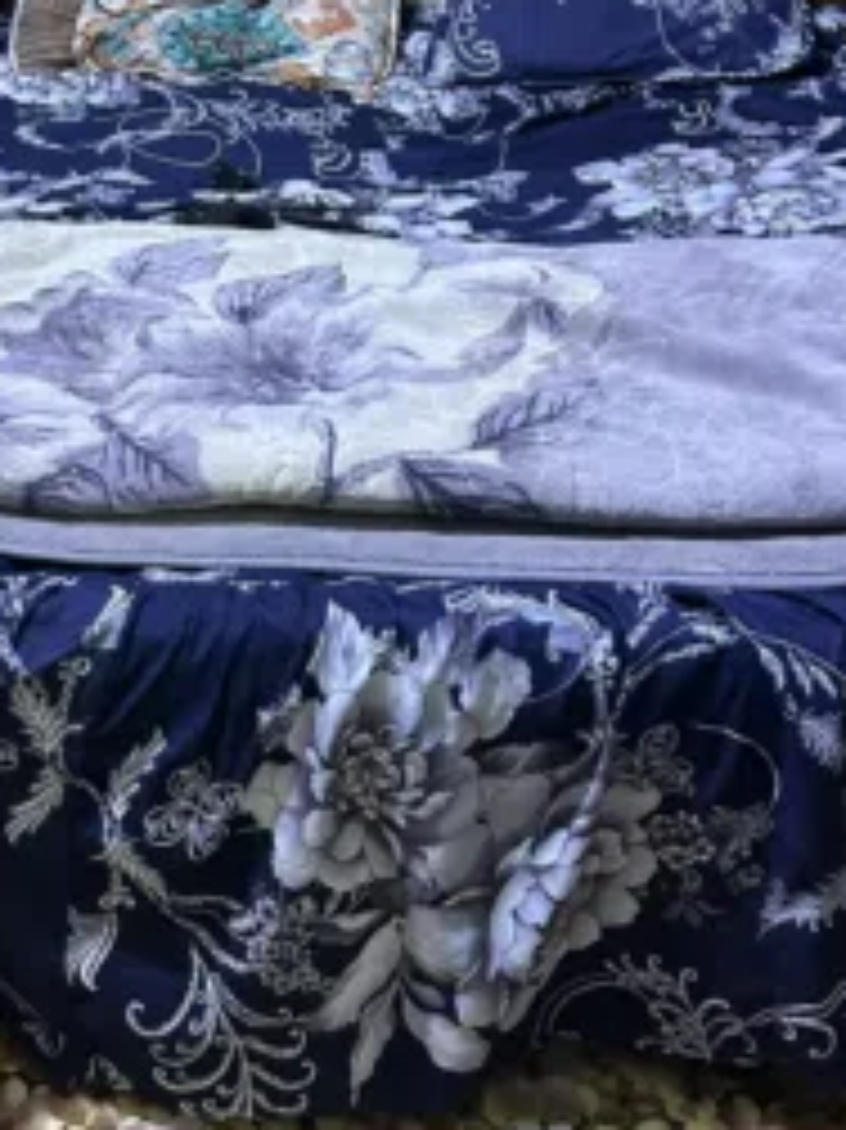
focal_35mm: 51
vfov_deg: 36.0
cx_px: 374
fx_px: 1663
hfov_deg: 28.5
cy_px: 187
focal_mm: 6.86
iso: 800
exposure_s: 1/50
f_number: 1.78
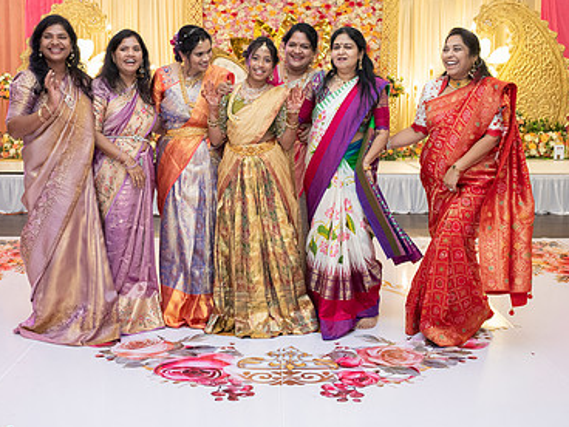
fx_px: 773
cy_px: 155
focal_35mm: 47
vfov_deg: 30.7
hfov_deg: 40.4
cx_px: 254
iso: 1250
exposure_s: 1/160
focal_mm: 31
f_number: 4
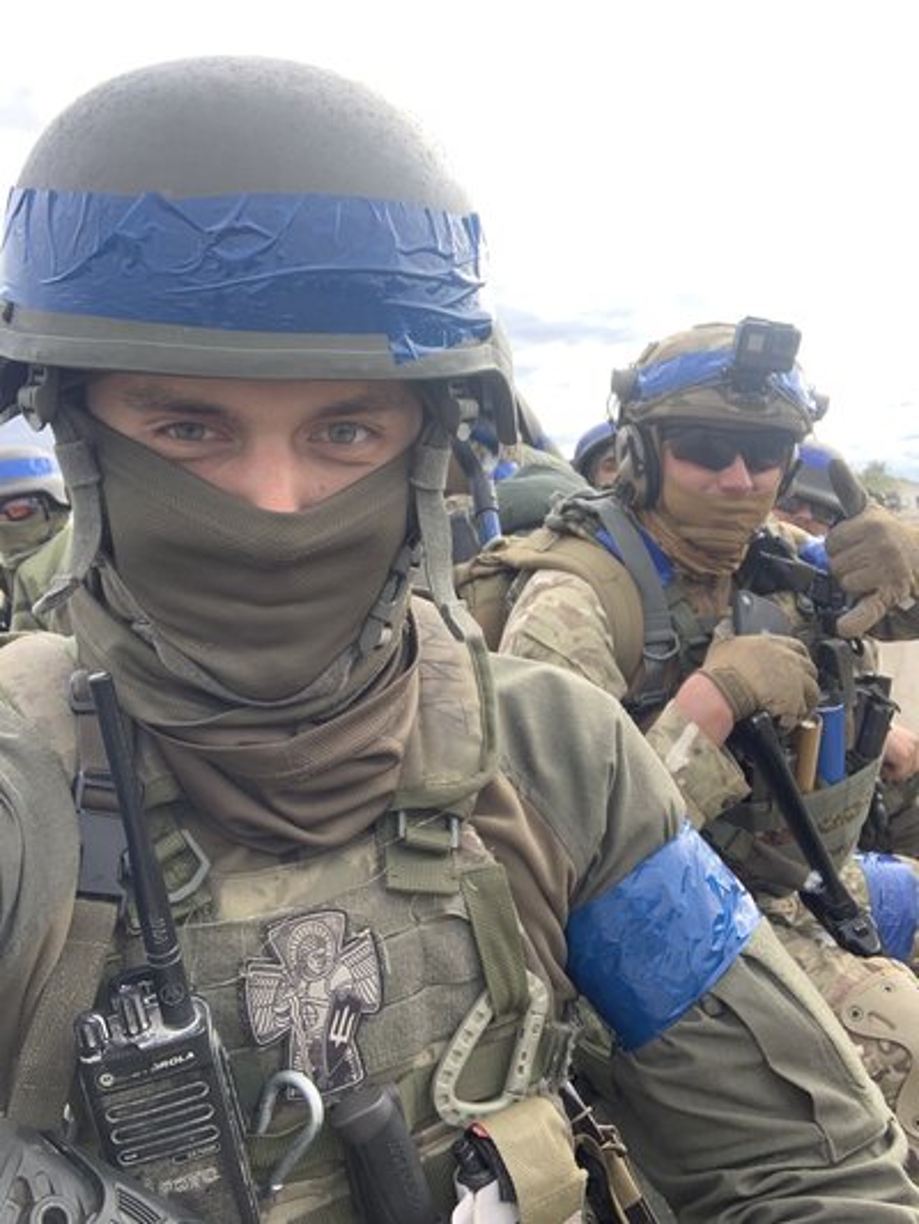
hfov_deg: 44.2
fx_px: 1132
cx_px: 460
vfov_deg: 56.8
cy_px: 612
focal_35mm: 32
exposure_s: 1/136
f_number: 2.2
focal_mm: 2.87
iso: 16
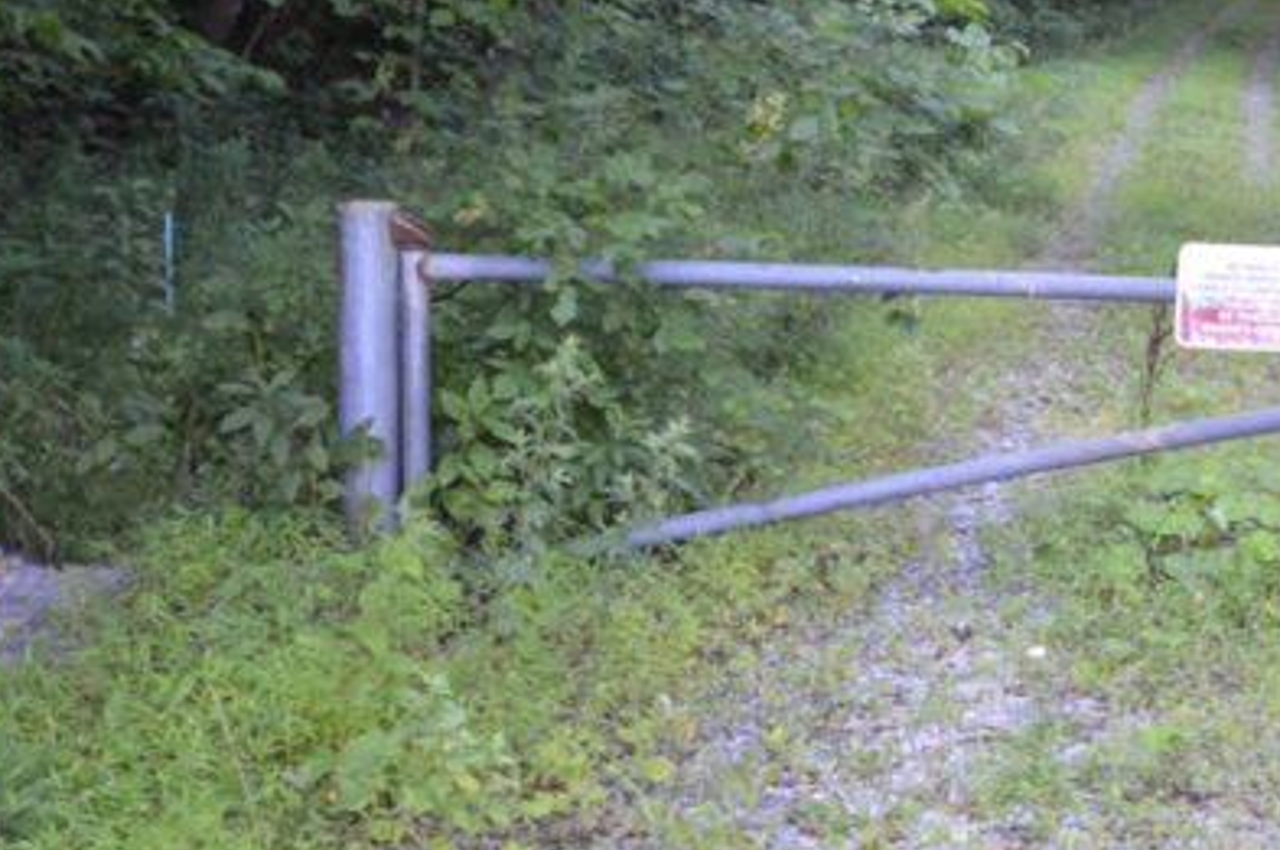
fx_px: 2166
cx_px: 1153
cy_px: 106
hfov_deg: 31.4
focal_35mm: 61
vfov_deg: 21.8
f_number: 5.3
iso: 1400
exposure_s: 1/60
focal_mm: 20
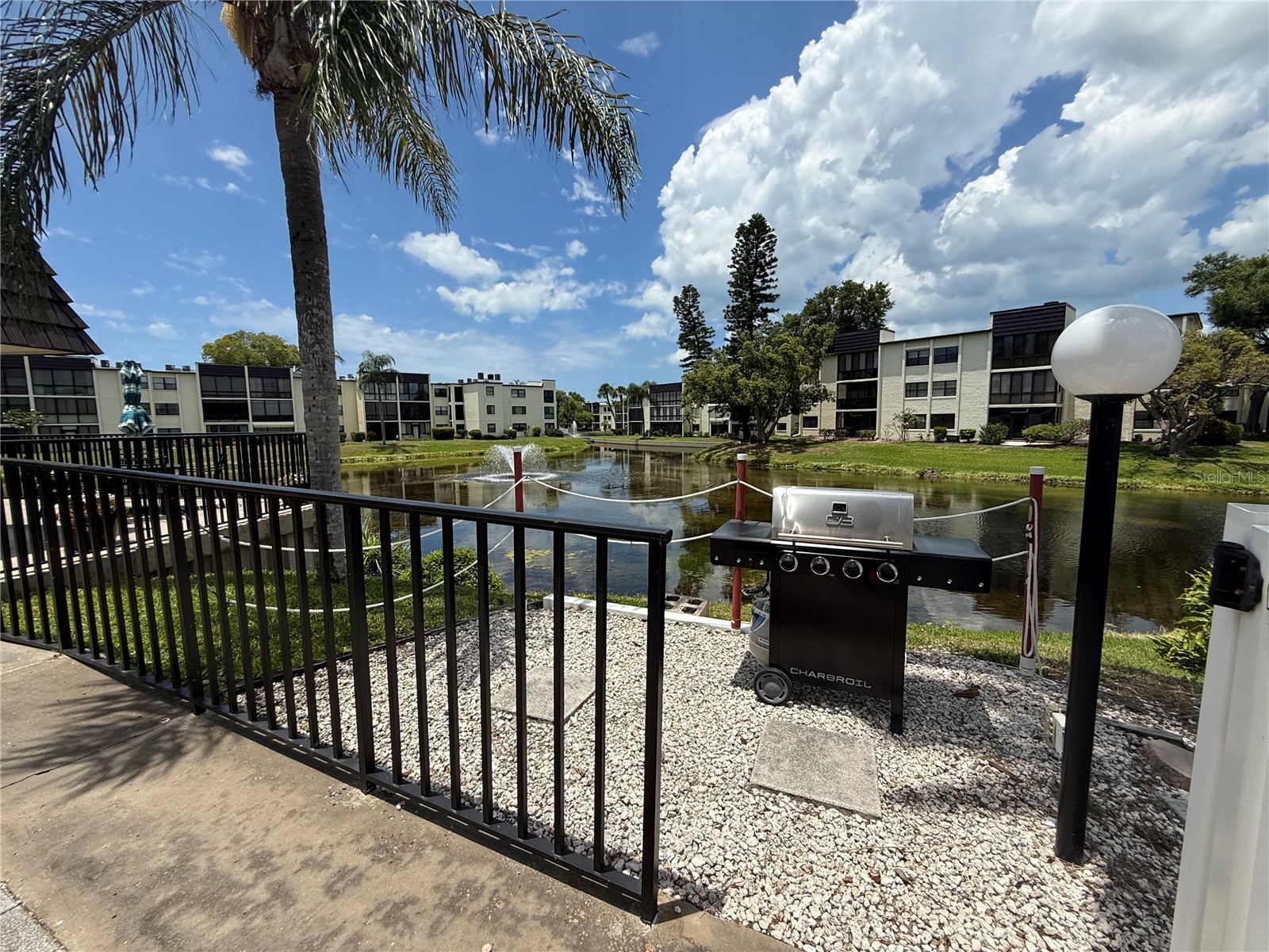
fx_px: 513
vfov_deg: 85.7
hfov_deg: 102.1
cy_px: 476
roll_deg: +0.4
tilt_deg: -5.5
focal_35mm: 14
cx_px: 634
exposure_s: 1/2717
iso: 50
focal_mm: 2.22
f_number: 2.2
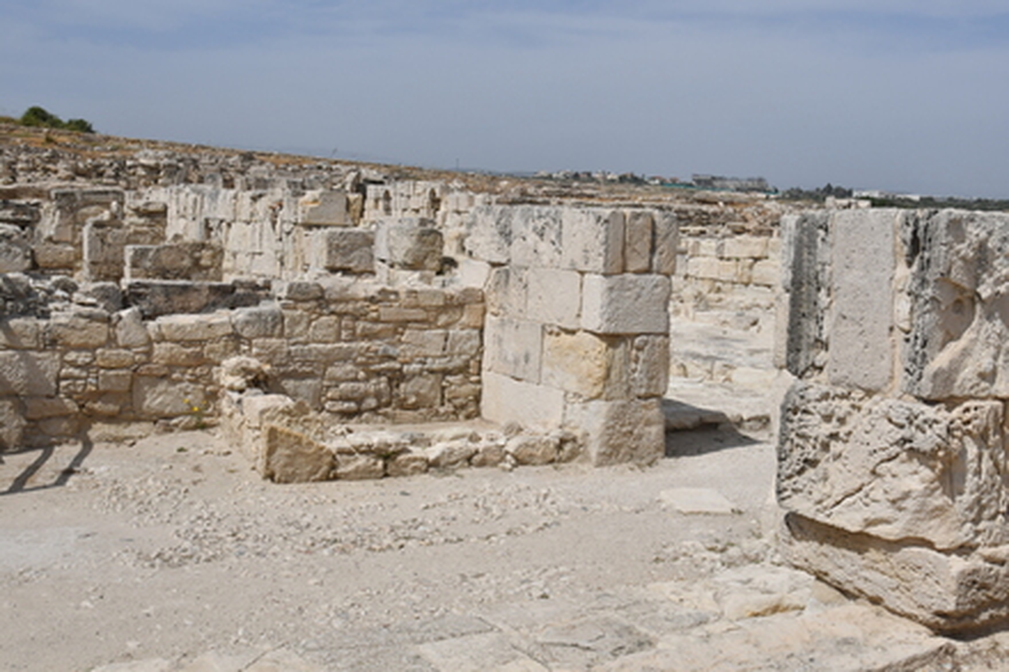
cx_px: 504
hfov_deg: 53.1
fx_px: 1009
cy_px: 336
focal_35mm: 36
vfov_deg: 36.8
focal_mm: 24
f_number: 11
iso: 250
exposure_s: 1/1250
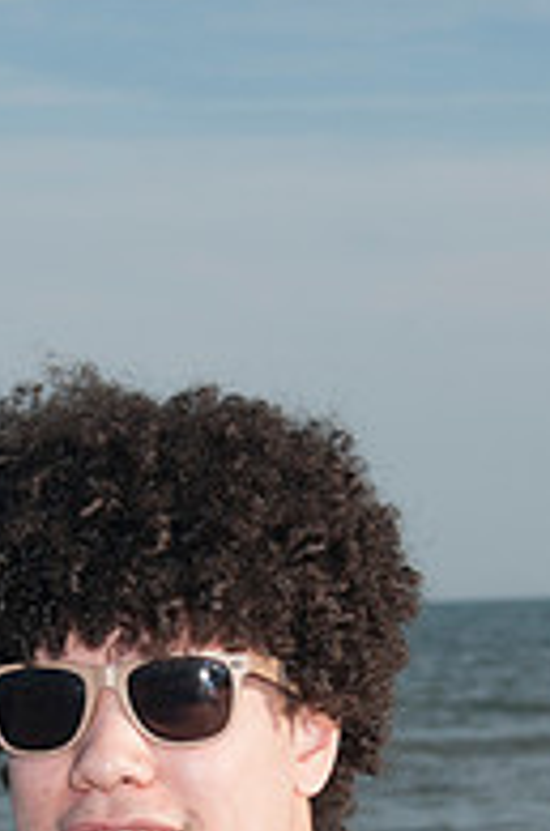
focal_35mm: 229
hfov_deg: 6.0
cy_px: 938
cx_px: 160
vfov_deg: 8.9
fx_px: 5276
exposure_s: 1/250
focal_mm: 66
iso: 100
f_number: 11
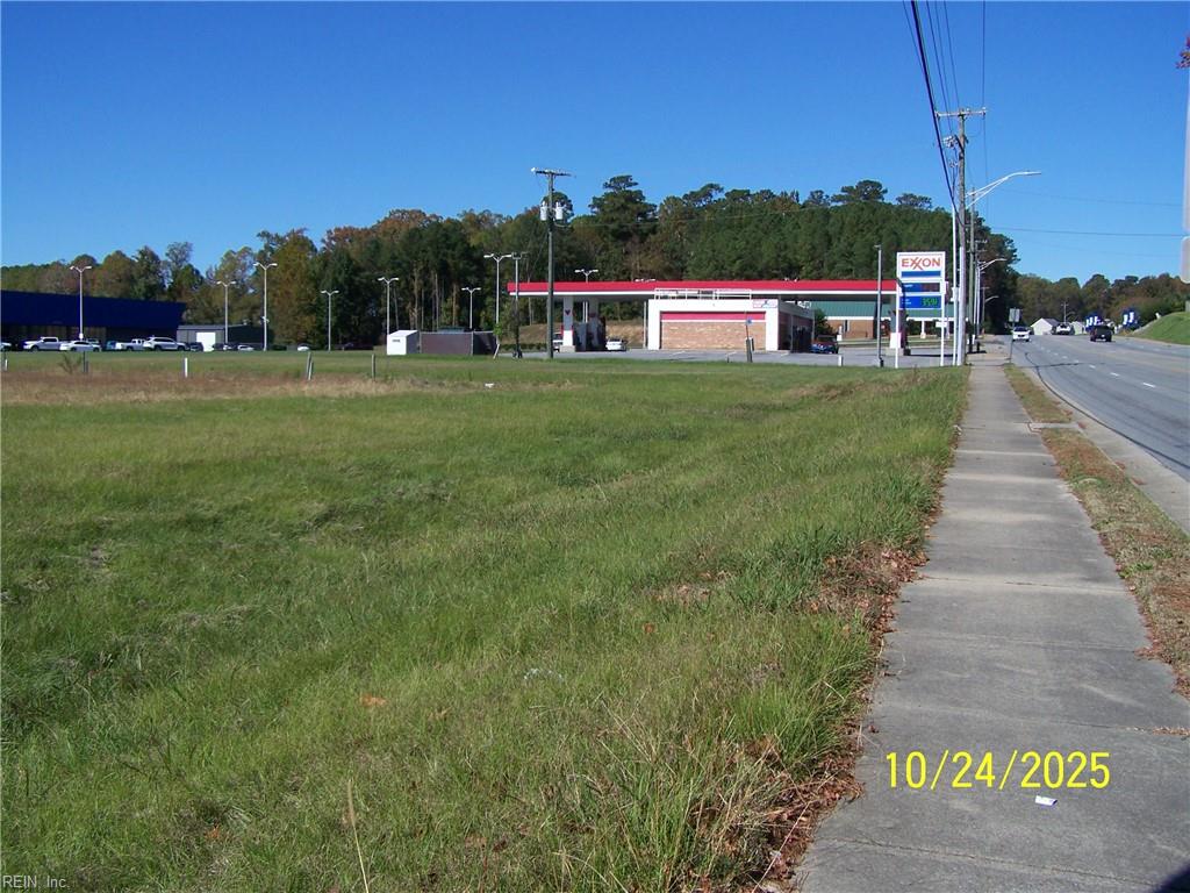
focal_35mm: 38
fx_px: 1306
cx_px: 595
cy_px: 446
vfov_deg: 37.7
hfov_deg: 49.0
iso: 64
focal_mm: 6.3
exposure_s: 1/640
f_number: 4
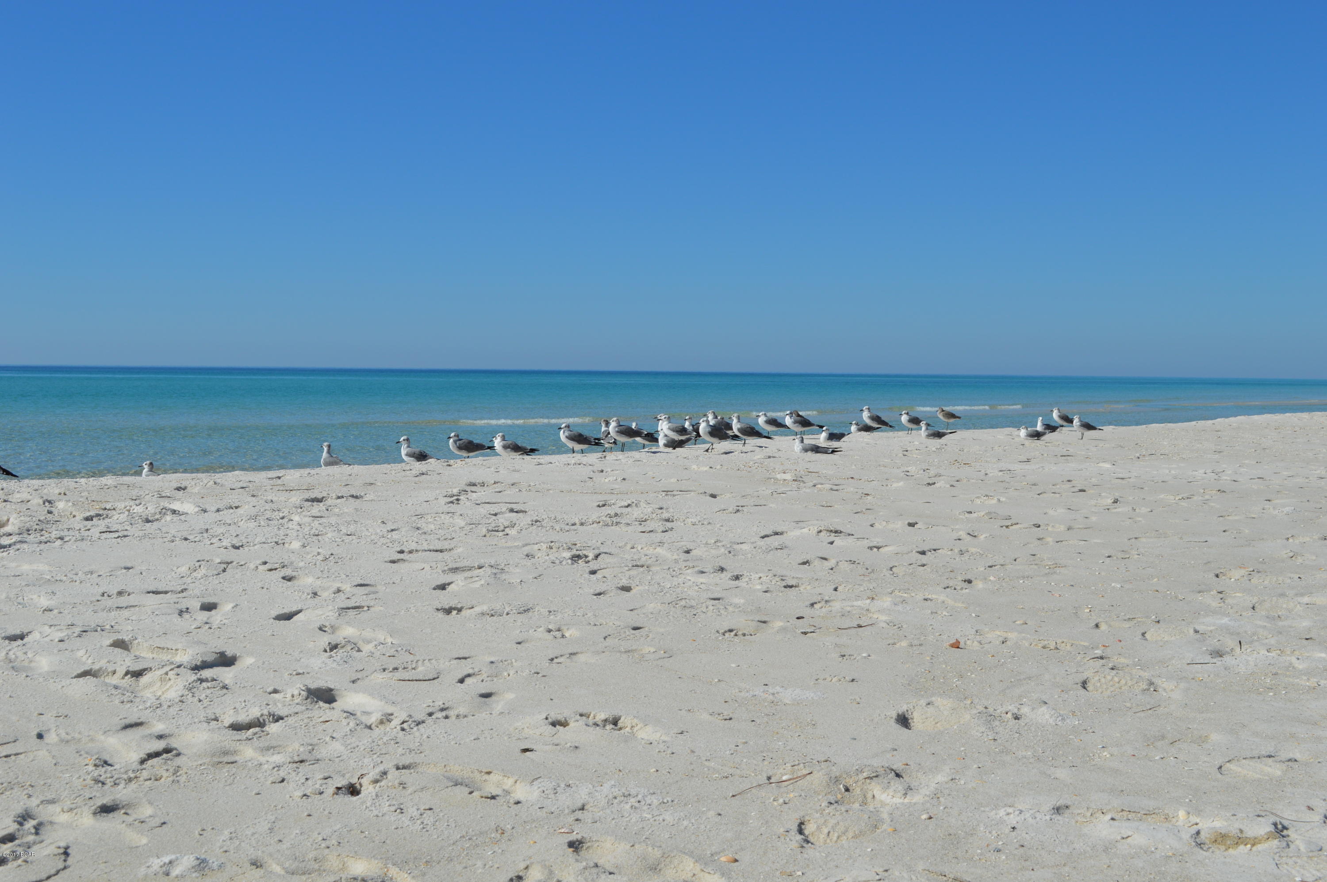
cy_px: 441
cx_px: 664
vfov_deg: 30.8
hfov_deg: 45.0
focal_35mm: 44
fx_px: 1602
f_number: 10
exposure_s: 1/400
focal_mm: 29
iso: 100
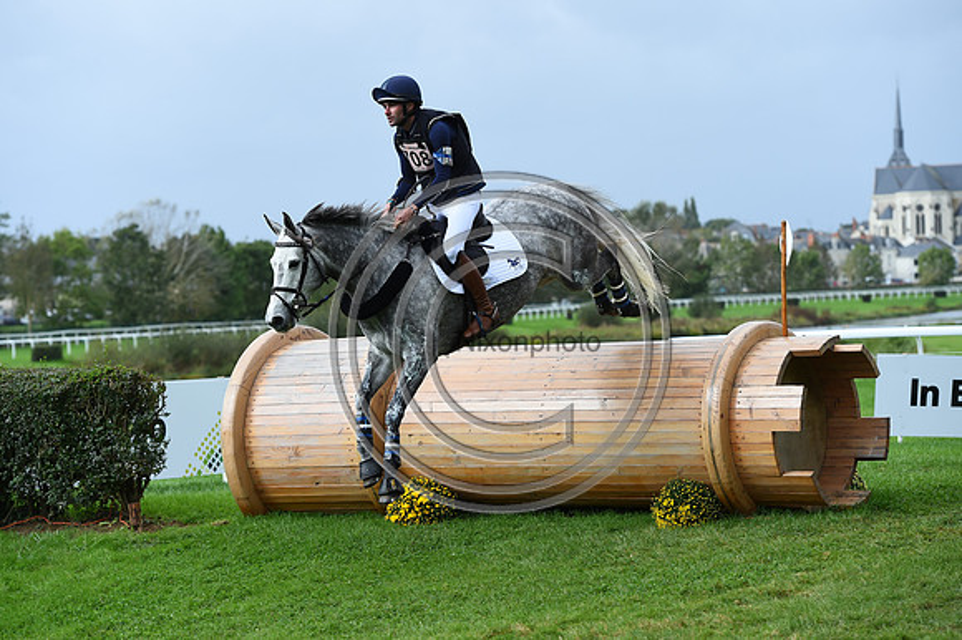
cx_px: 481
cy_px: 320
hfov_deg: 17.1
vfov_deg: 11.4
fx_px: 3205
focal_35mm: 120
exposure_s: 1/1250
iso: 320
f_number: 4.5
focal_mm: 120
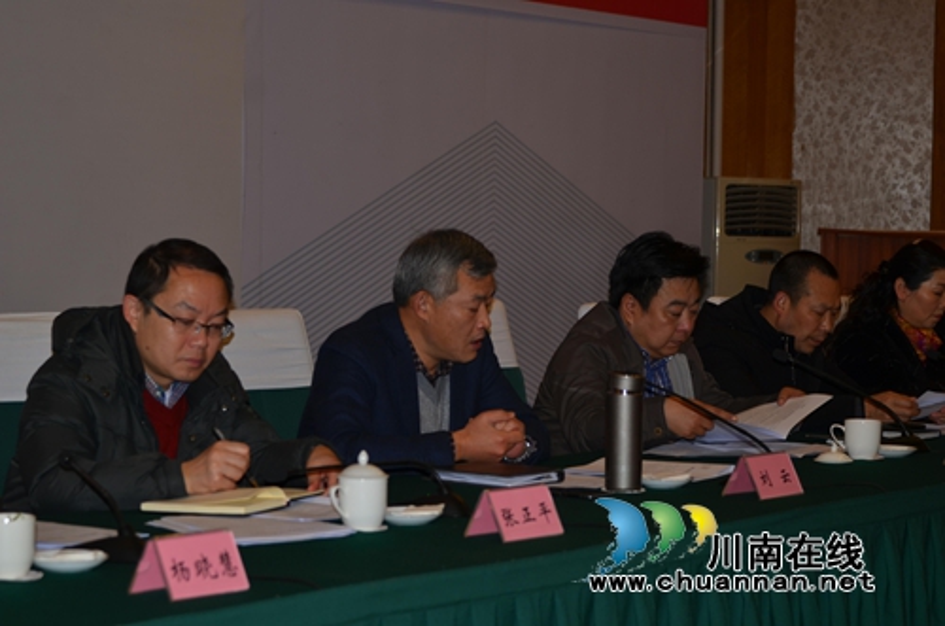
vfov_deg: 16.5
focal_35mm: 82
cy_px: 313
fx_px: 2161
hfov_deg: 24.7
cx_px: 472
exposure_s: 1/60
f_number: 4.5
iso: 100
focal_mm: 55
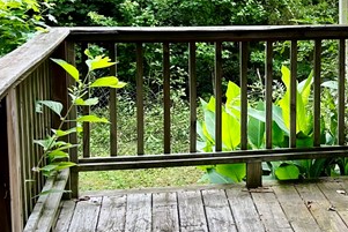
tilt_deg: -6.8
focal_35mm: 92
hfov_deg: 21.4
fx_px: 890
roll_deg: -0.1
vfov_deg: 14.9
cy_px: 78
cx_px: 345
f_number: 1.5
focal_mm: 5.7
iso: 32
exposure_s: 1/121
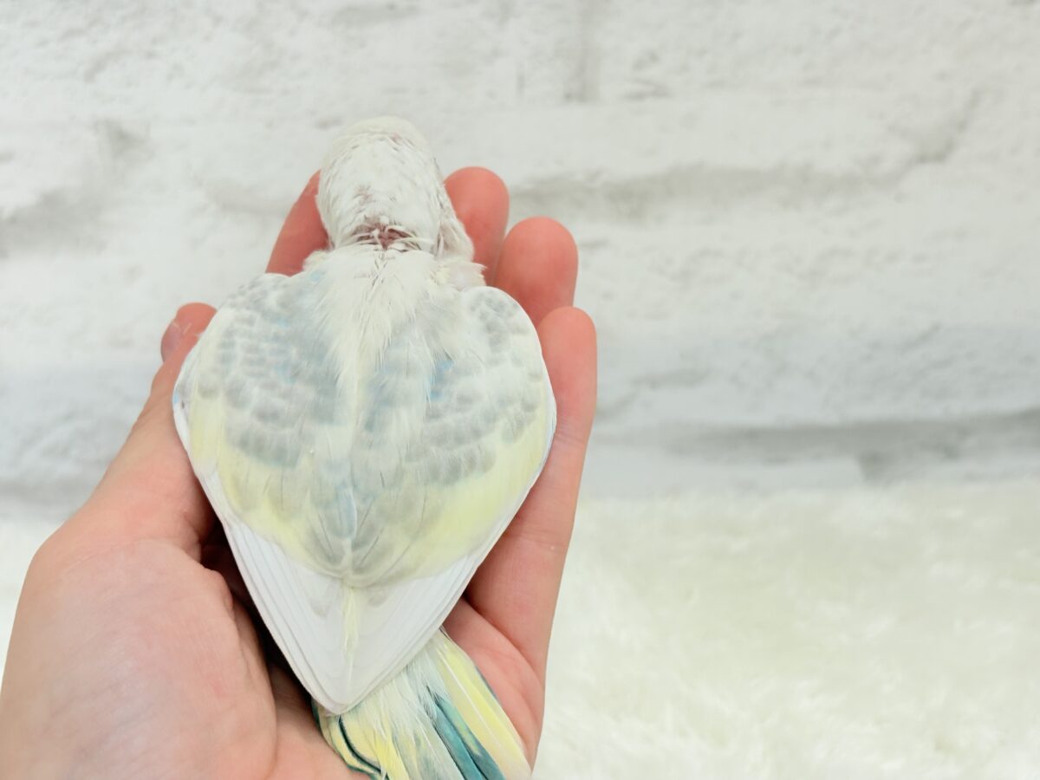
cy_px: 390
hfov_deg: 36.8
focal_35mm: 52
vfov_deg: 28.0
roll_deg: +2.8
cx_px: 520
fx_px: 1562
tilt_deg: -23.5
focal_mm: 5.96
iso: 50
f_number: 1.6
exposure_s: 1/100
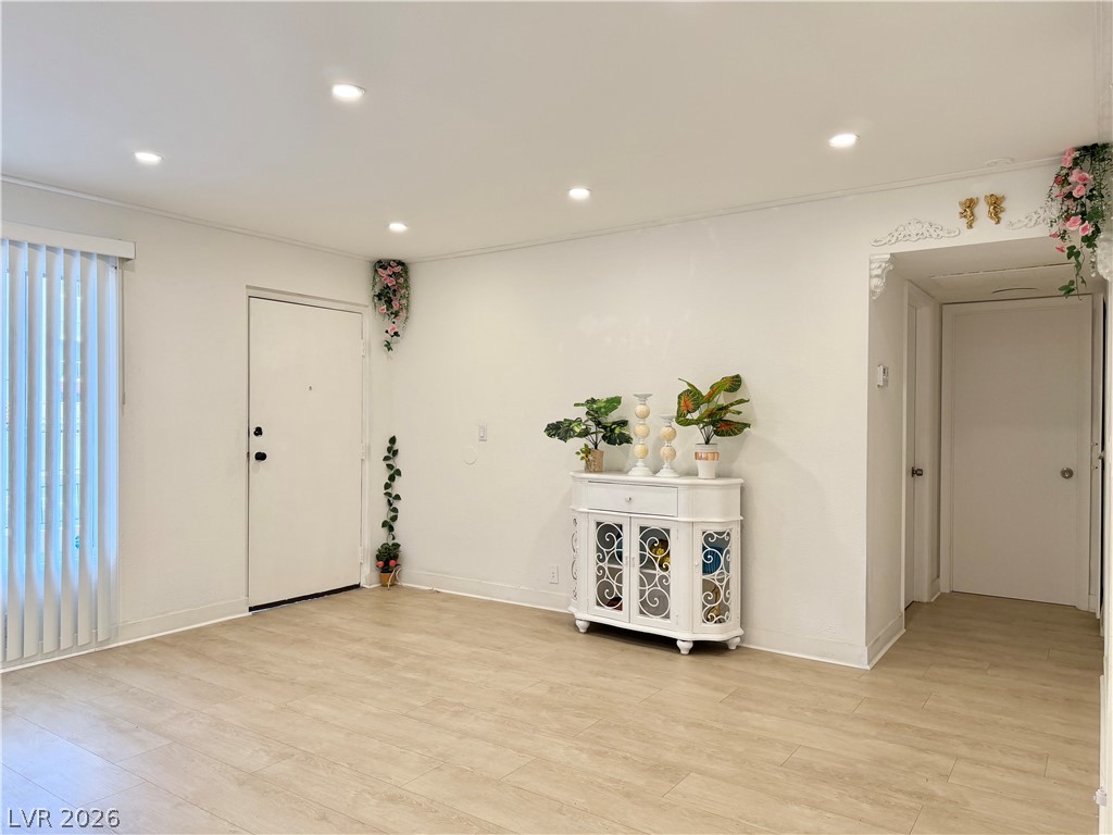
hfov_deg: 71.6
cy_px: 418
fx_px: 772
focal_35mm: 24
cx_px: 556
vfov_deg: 56.8
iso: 125
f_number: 1.78
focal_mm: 6.76
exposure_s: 1/158
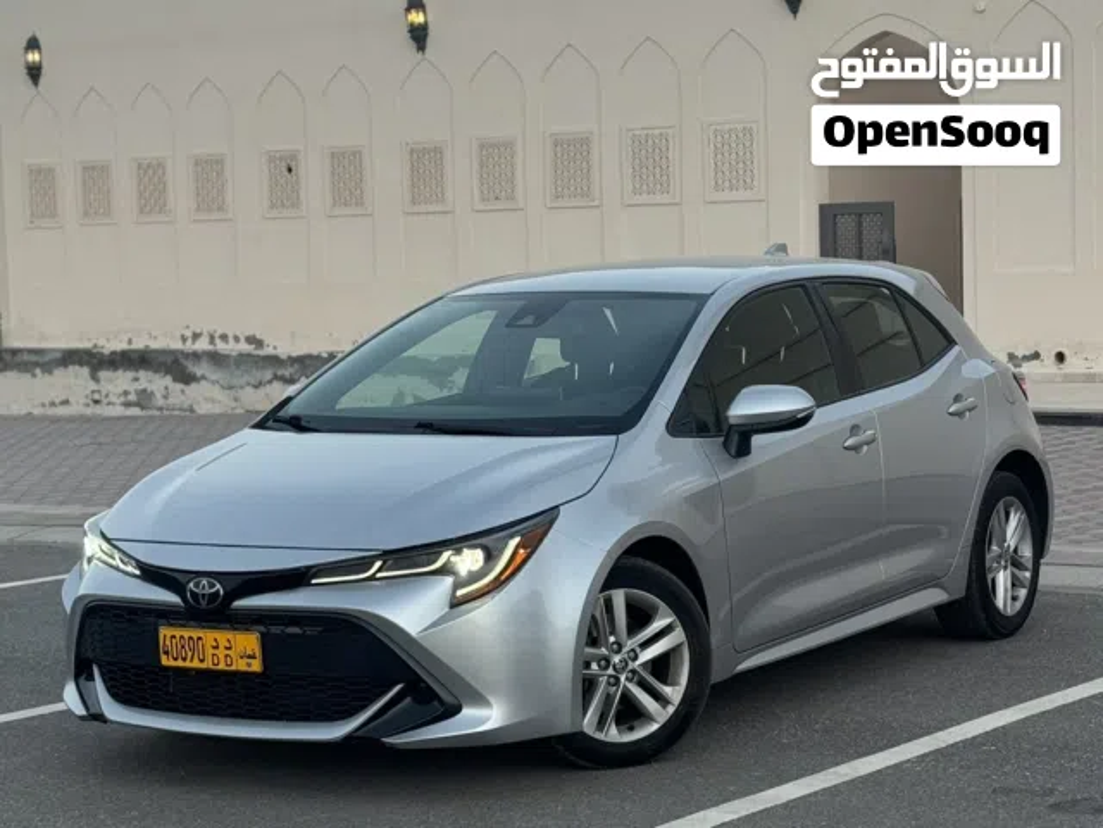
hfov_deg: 39.7
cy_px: 414
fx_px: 1529
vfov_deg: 30.3
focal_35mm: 48
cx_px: 552
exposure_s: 1/139
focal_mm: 6.76
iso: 64
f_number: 1.78
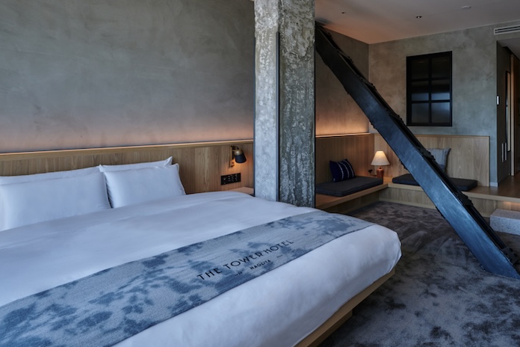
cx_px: 343
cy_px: 121
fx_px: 332
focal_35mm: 23
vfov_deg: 54.2
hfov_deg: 74.0
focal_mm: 16
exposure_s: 1/5
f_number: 22
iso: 160
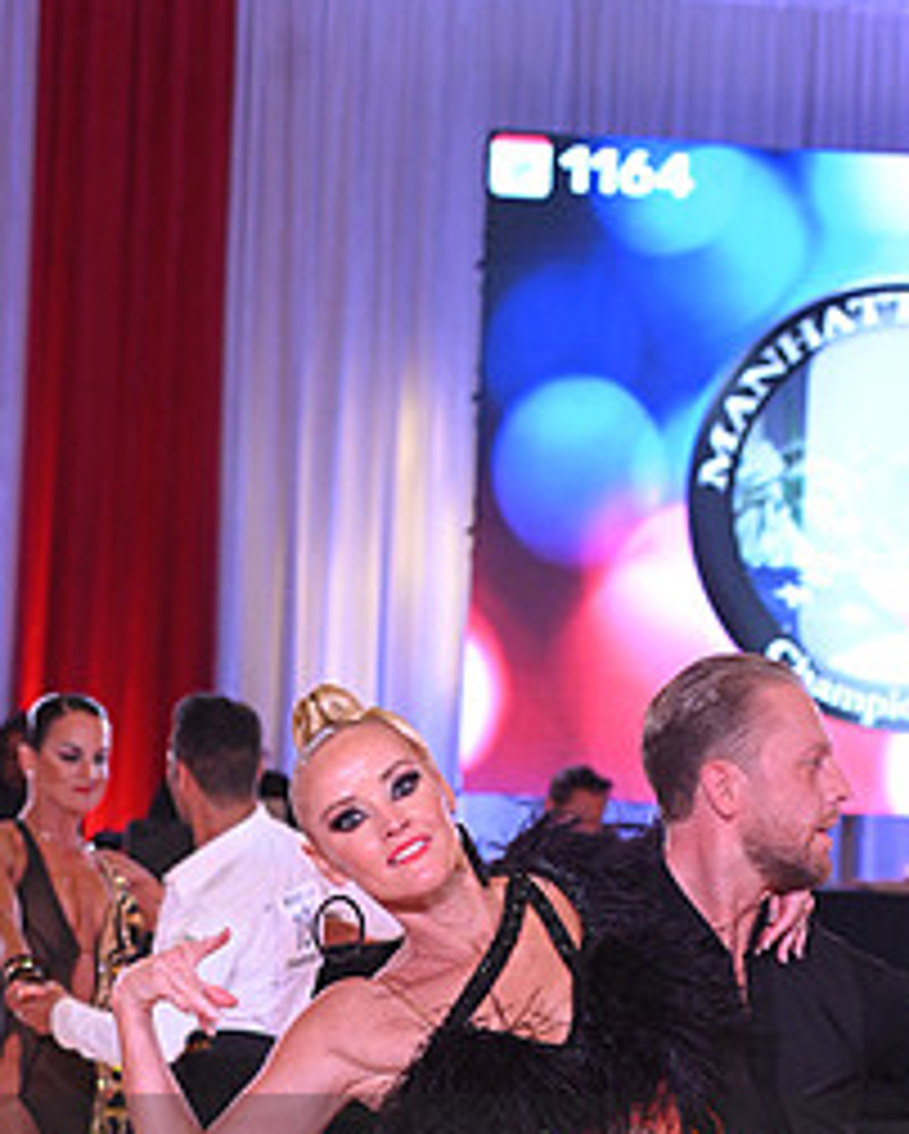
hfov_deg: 10.2
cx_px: 587
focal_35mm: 151
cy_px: 1246
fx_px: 5072
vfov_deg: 12.5
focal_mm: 70
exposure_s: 1/320
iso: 2500
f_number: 5
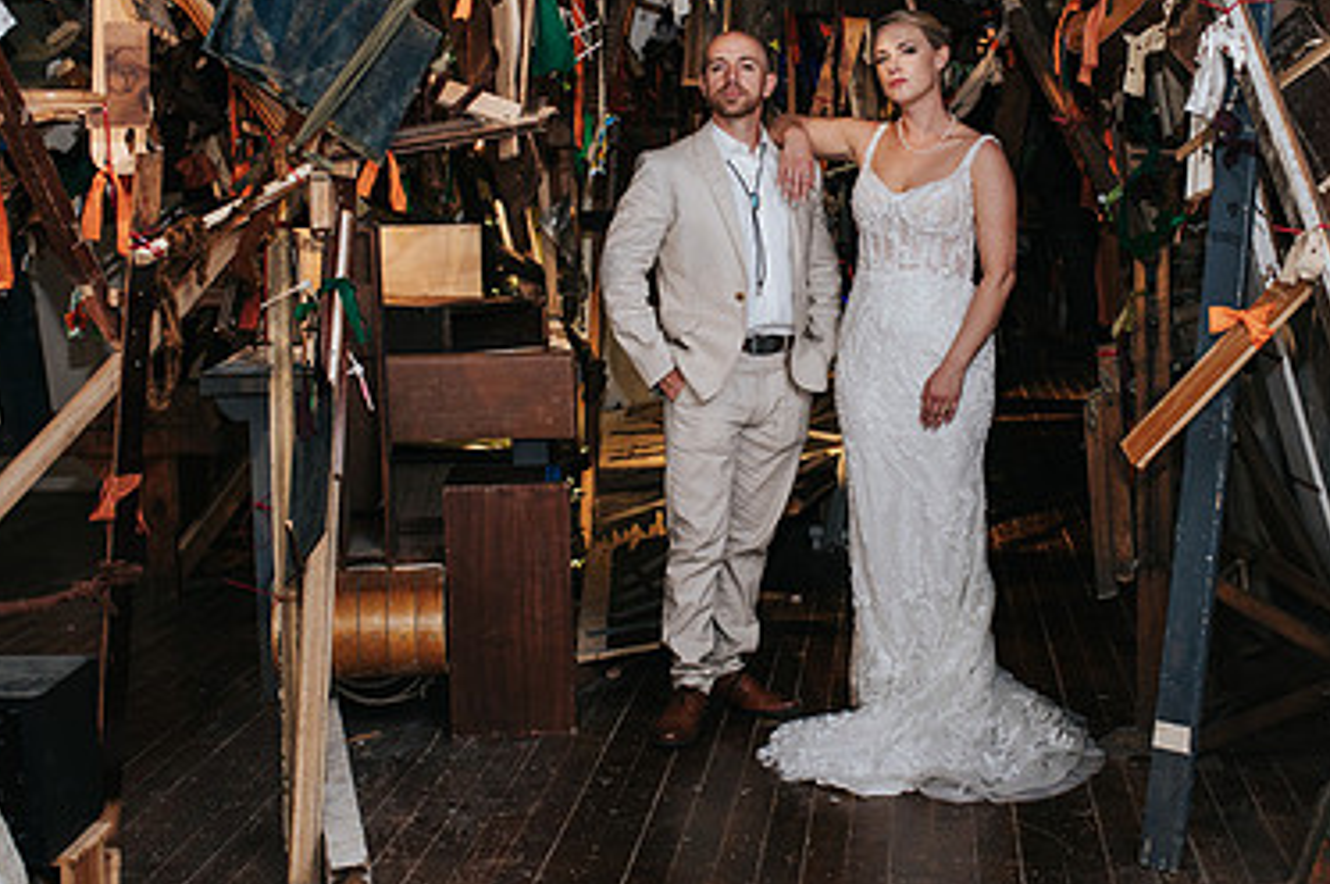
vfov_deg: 23.7
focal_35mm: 57
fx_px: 2104
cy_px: 353
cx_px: 760
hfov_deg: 35.0
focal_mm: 35
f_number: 2.8
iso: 1000
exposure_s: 1/200
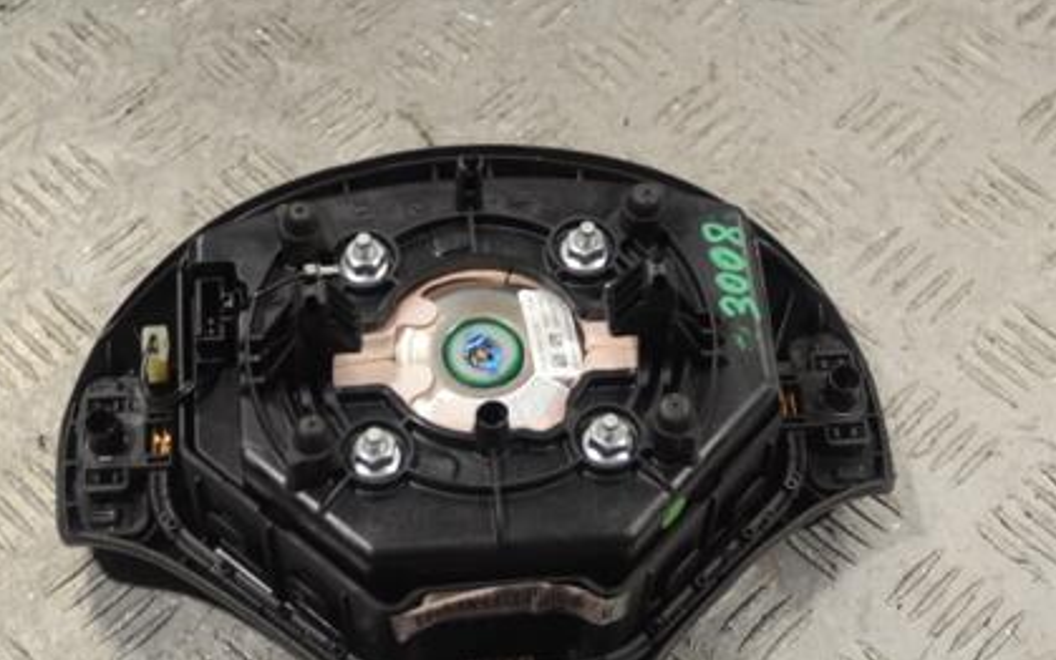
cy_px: 408
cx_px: 527
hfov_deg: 29.4
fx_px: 2015
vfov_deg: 18.6
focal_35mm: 70
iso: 110
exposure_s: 1/30
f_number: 4.8
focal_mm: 32
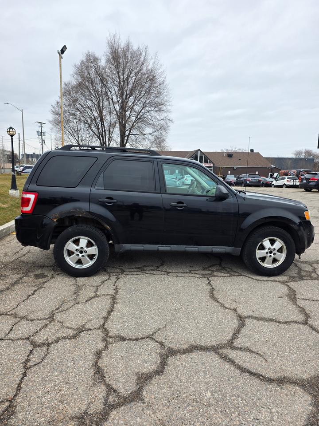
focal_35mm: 23
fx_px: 283
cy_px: 213
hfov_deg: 58.9
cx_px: 160
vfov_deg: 73.9
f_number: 1.7
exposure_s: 1/1406
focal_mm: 6.25
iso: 80
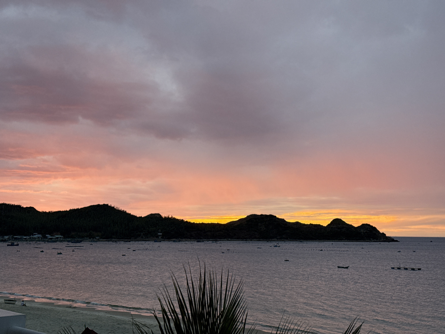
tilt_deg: +6.2
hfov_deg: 39.7
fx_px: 617
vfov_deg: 30.3
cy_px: 167
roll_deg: -0.5
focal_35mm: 48
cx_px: 222
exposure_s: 1/60
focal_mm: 6.76
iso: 125
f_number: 1.78
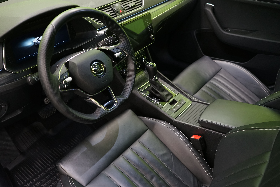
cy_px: 94
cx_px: 140
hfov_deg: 58.7
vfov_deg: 41.1
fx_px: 249
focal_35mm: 32
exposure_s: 1/20
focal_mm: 32
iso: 2000
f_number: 5
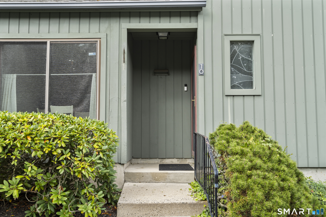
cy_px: 108
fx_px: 317
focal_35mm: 35
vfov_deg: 37.9
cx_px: 163
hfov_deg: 54.4
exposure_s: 1/10
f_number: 9
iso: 200
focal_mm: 35
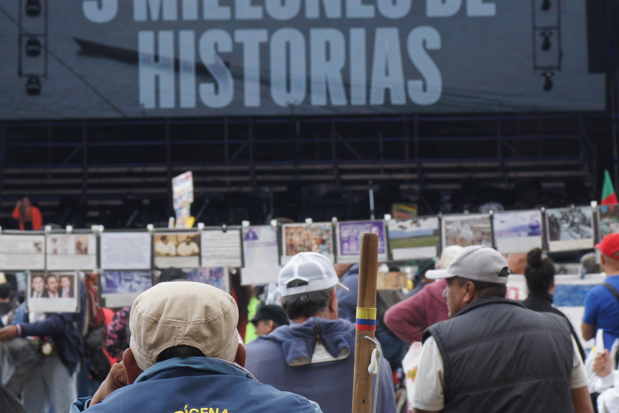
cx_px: 279
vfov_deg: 6.4
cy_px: 257
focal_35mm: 213
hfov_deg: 9.7
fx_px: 3662
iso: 100
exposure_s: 1/60
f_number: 11
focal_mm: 90
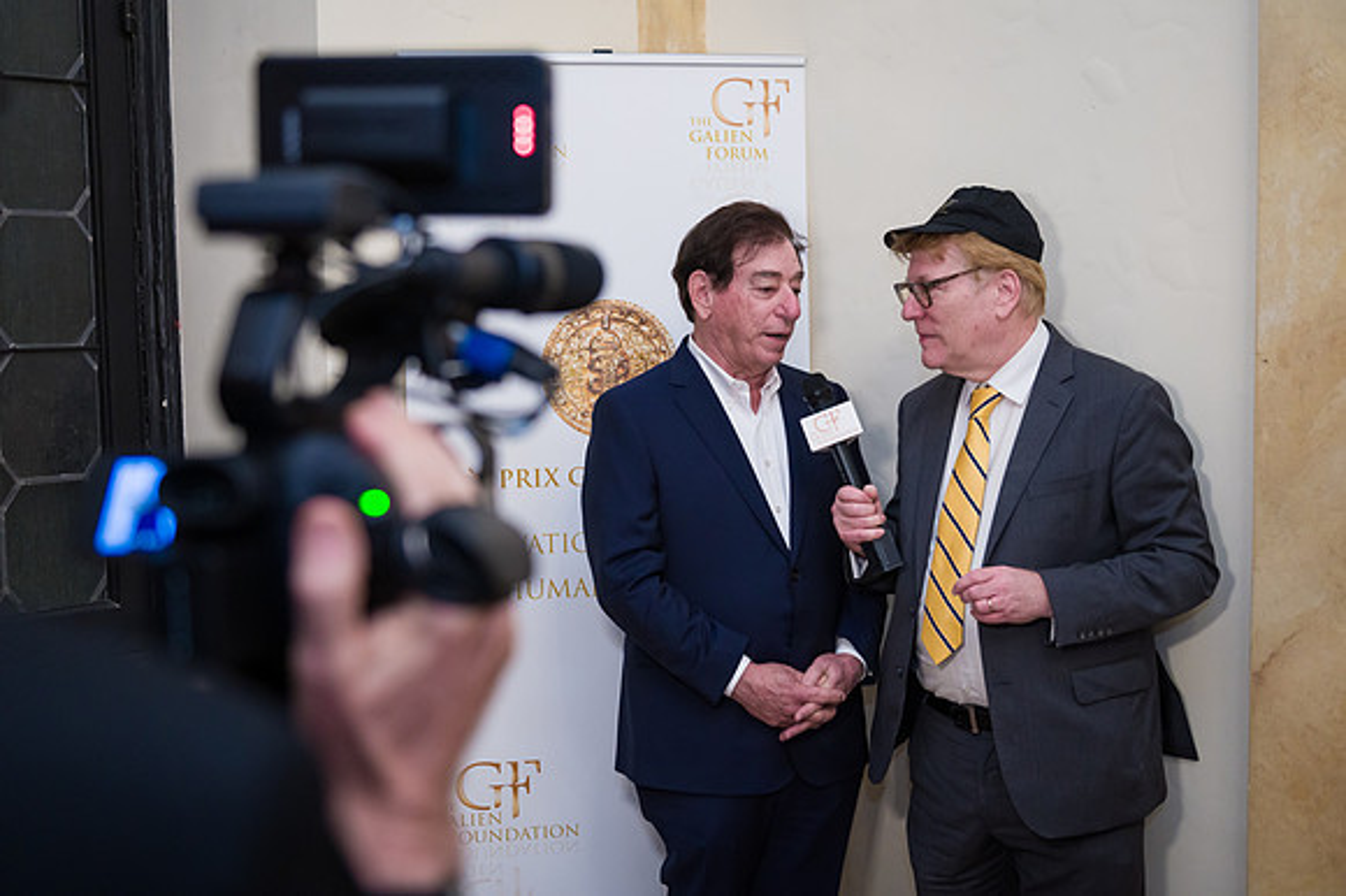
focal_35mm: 40
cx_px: 672
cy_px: 426
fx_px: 1493
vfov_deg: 33.4
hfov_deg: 48.5
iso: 1600
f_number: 3.2
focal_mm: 38
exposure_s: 1/200
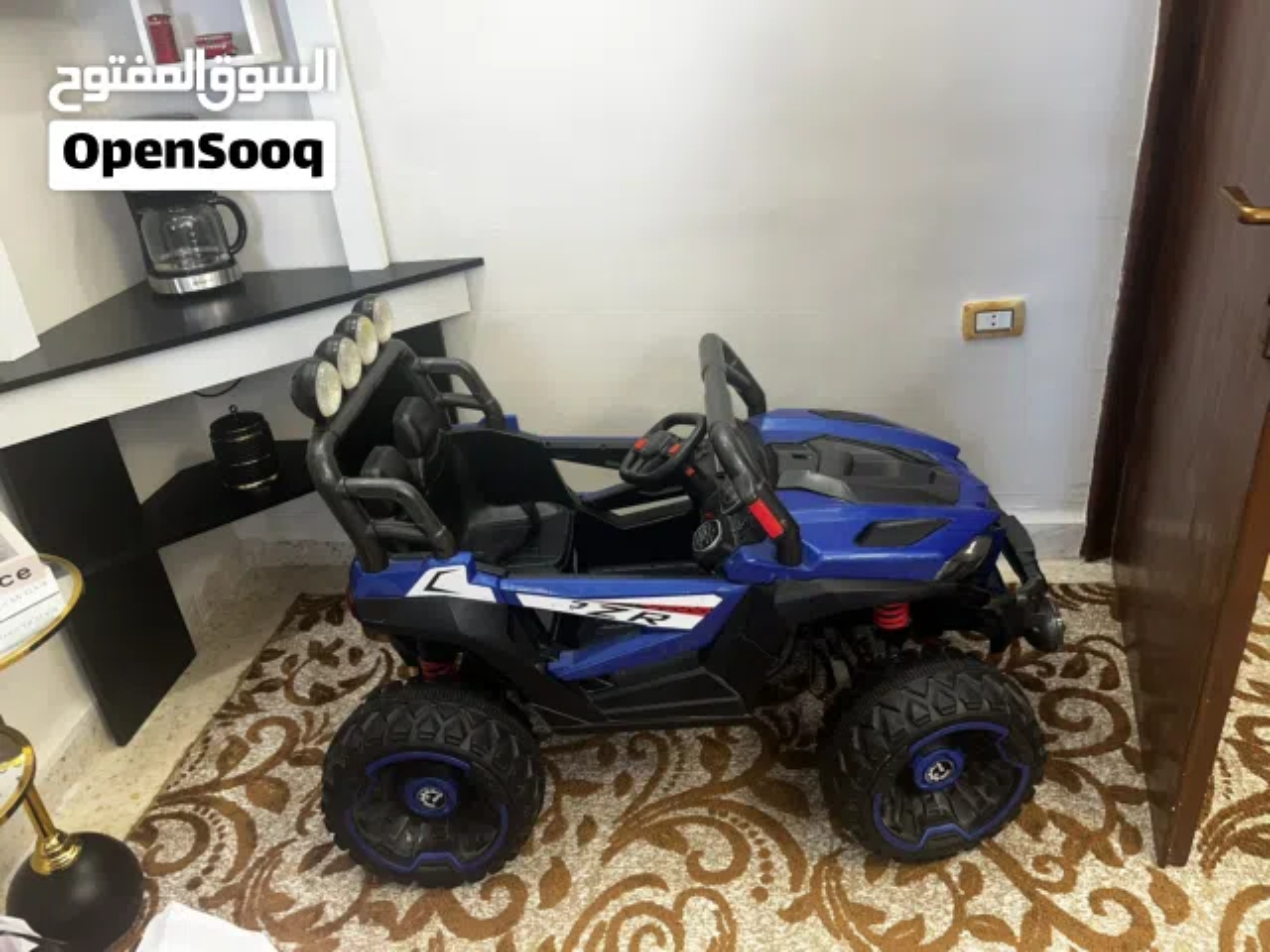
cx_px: 635
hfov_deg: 67.3
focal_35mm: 26
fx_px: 954
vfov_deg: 53.1
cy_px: 476
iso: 50
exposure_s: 1/17
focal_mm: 5.1
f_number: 1.6
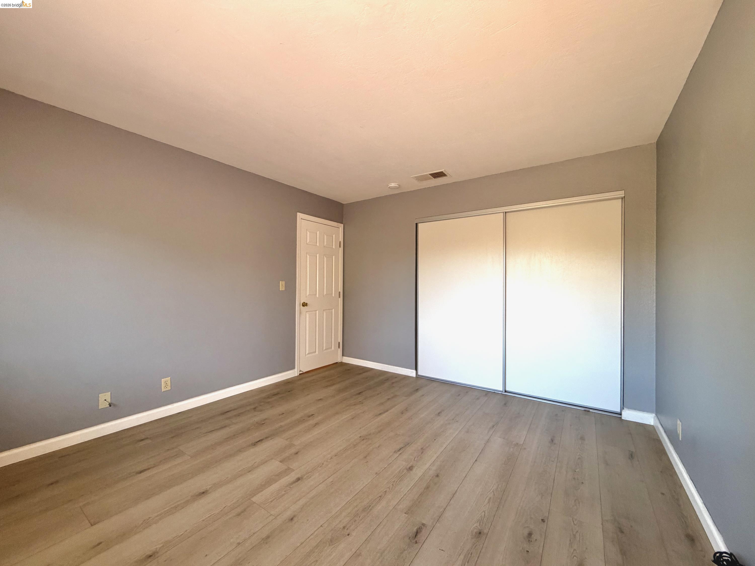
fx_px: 305
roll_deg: +0.0
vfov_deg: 85.7
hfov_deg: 102.1
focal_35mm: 14
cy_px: 283
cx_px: 378
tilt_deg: +0.7
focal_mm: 2.22
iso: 320
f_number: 2.2
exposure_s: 1/116
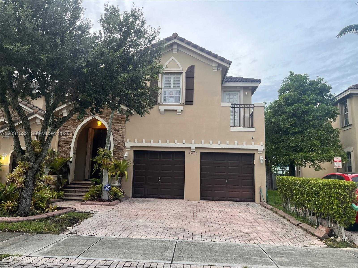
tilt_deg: +8.4
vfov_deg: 53.1
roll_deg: -1.6
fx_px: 269
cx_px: 179
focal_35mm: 26
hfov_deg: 67.3
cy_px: 134
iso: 125
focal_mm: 5.1
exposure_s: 1/121
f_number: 1.6
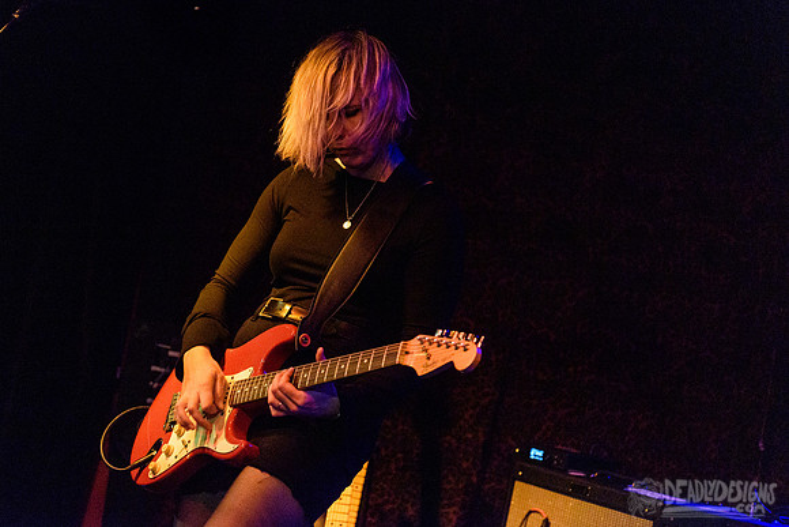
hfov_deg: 26.1
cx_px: 351
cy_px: 240
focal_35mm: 78
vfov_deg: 17.6
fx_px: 1704
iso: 2500
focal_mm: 70
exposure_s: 1/160
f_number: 3.2
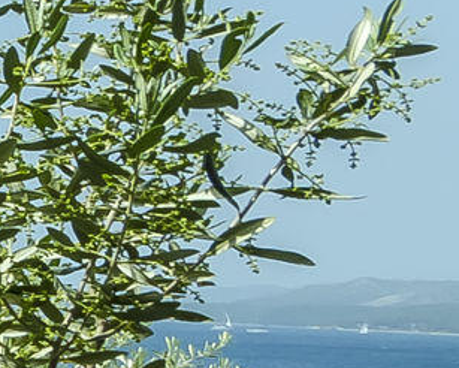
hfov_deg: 8.0
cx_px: -1426
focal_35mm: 128
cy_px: 240
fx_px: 1740
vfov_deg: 12.1
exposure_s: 1/250
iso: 100
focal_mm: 10
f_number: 11
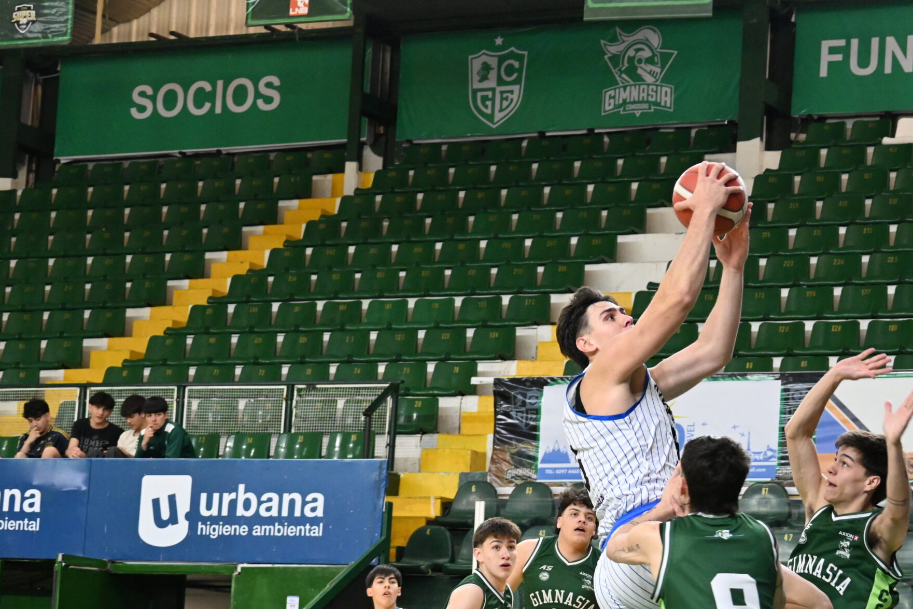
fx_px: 2765
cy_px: 430
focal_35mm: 109
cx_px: 561
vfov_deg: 12.5
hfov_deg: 18.7
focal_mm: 50
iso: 4000
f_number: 4.5
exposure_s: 1/500
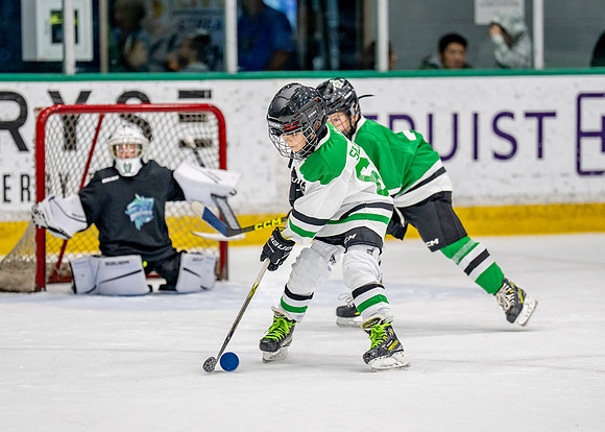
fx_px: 4362
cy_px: 241
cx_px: 280
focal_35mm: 254
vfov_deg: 5.7
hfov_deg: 7.9
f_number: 2.8
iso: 800
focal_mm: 160
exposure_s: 1/1250
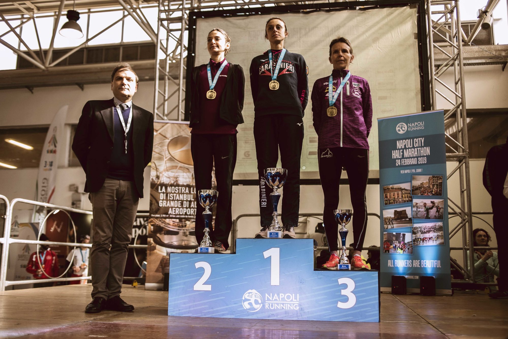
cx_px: 254
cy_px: 170
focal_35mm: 35
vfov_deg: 37.9
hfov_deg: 54.4
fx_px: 494
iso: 800
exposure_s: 1/400
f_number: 2.8
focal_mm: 35
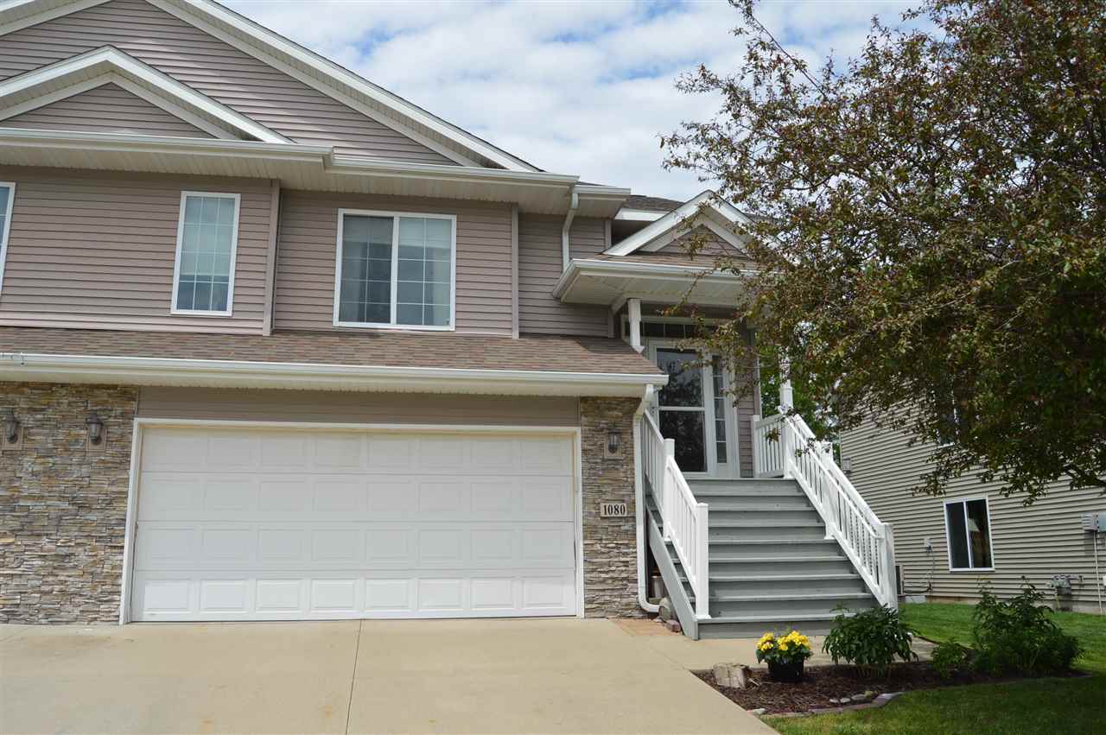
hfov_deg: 67.4
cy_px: 368
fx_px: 829
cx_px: 553
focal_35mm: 27
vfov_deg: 47.8
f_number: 9
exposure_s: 1/320
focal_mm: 18
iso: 100
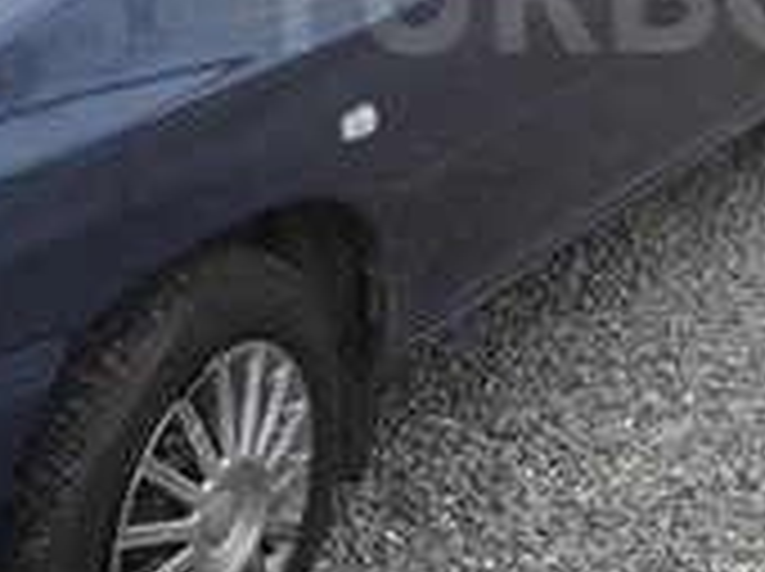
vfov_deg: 13.8
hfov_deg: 18.4
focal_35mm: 105
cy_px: -16
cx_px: 706
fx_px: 2317
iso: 40
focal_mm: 3.6
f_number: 1.9
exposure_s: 1/500
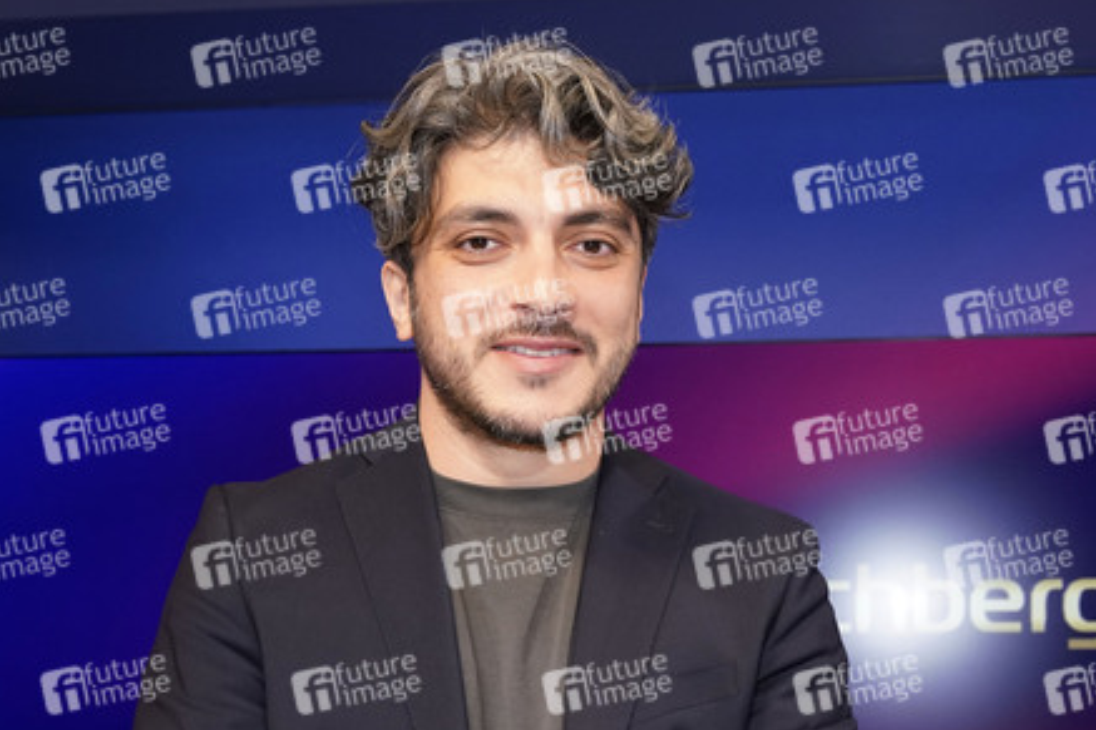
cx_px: 540
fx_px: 1004
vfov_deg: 39.9
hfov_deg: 57.2
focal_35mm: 33
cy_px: 371
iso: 2000
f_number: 5
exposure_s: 1/125
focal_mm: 32
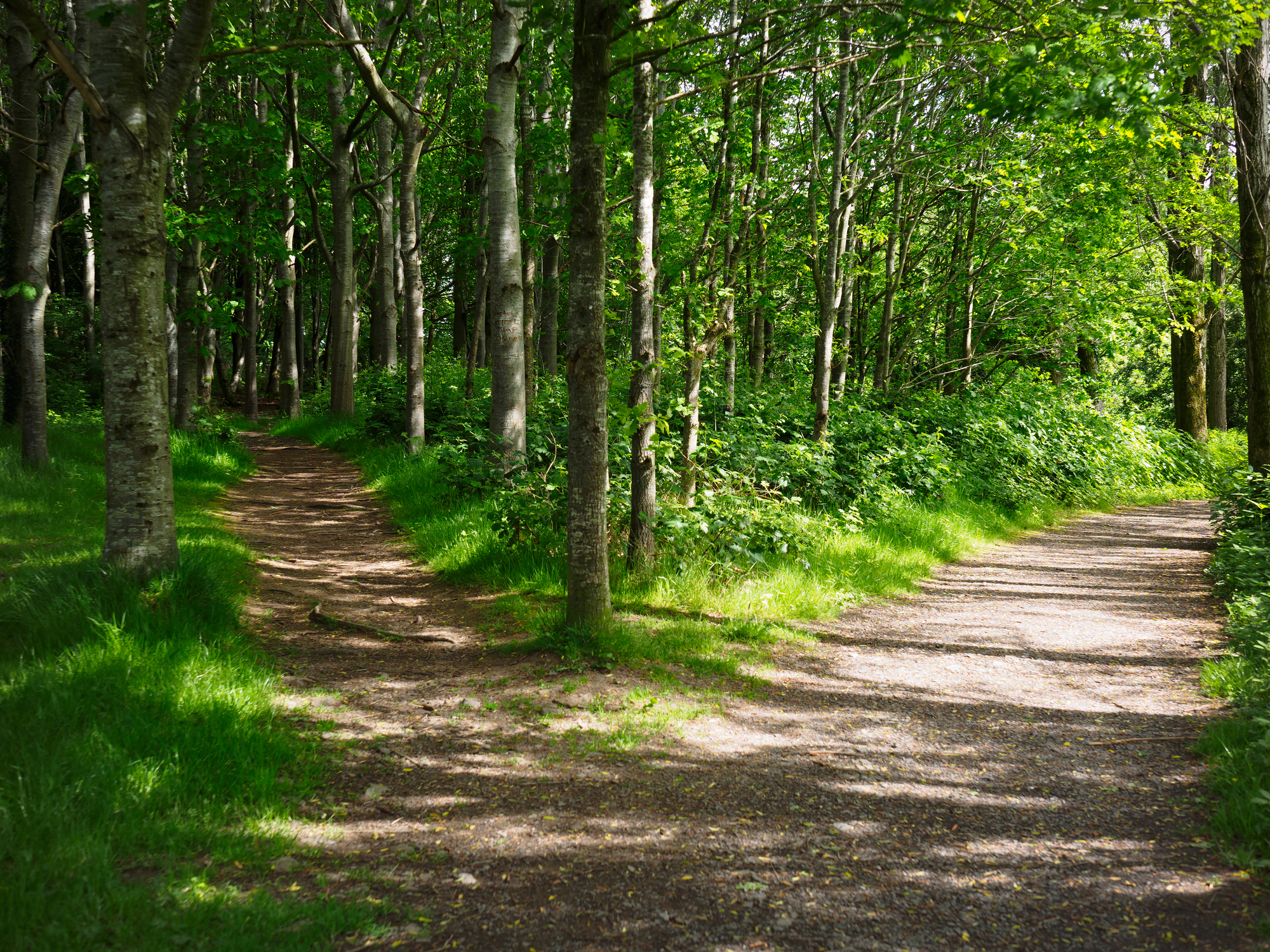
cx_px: 635
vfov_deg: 29.1
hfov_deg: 38.2
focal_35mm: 50
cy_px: 476
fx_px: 1834
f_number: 3.2
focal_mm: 25
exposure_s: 1/200
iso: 200
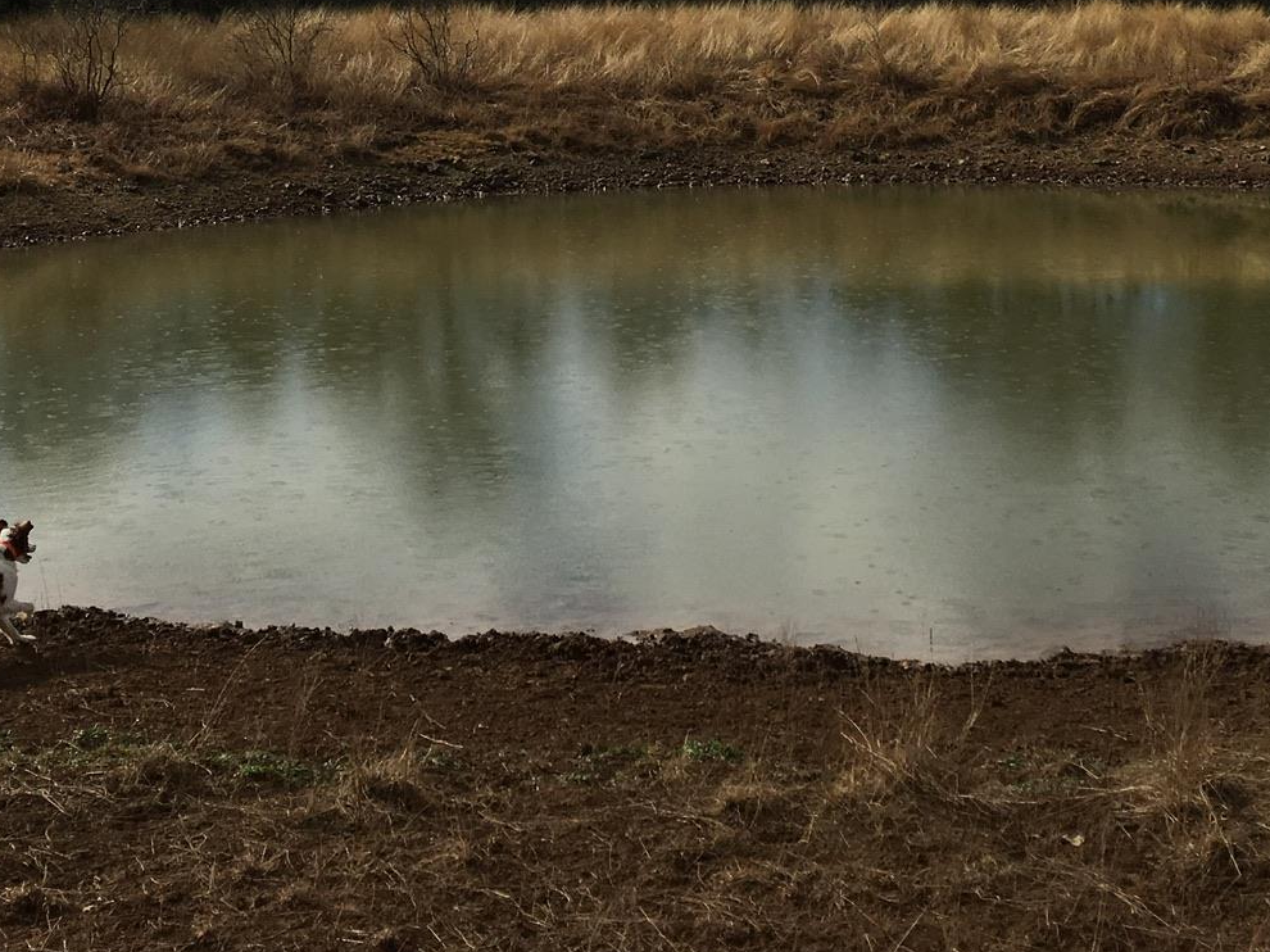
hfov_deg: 32.2
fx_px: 2201
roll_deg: +0.6
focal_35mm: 60
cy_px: 22
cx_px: 643
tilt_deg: +0.4
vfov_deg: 23.5
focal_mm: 4.15
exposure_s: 1/2849
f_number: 2.2
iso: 25
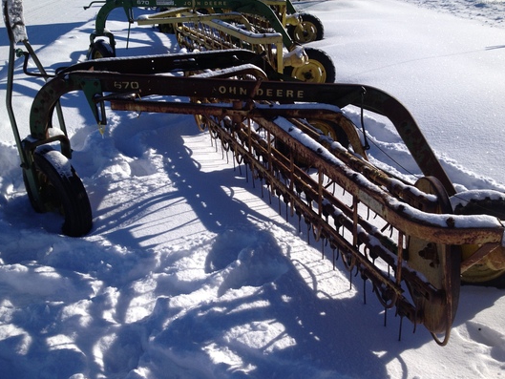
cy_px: 193
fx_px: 525
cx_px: 254
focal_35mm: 36
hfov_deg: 51.3
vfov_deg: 39.7
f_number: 2.4
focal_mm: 4.28
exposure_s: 1/3067
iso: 50
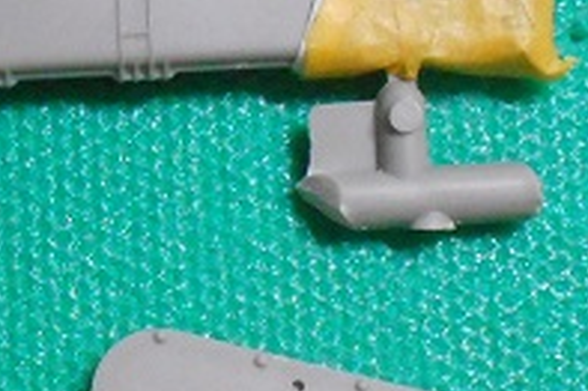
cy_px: 325
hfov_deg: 22.8
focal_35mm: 87
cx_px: 51
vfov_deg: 15.6
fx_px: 1420
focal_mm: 5.1
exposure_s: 1/125
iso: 800
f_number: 3.4
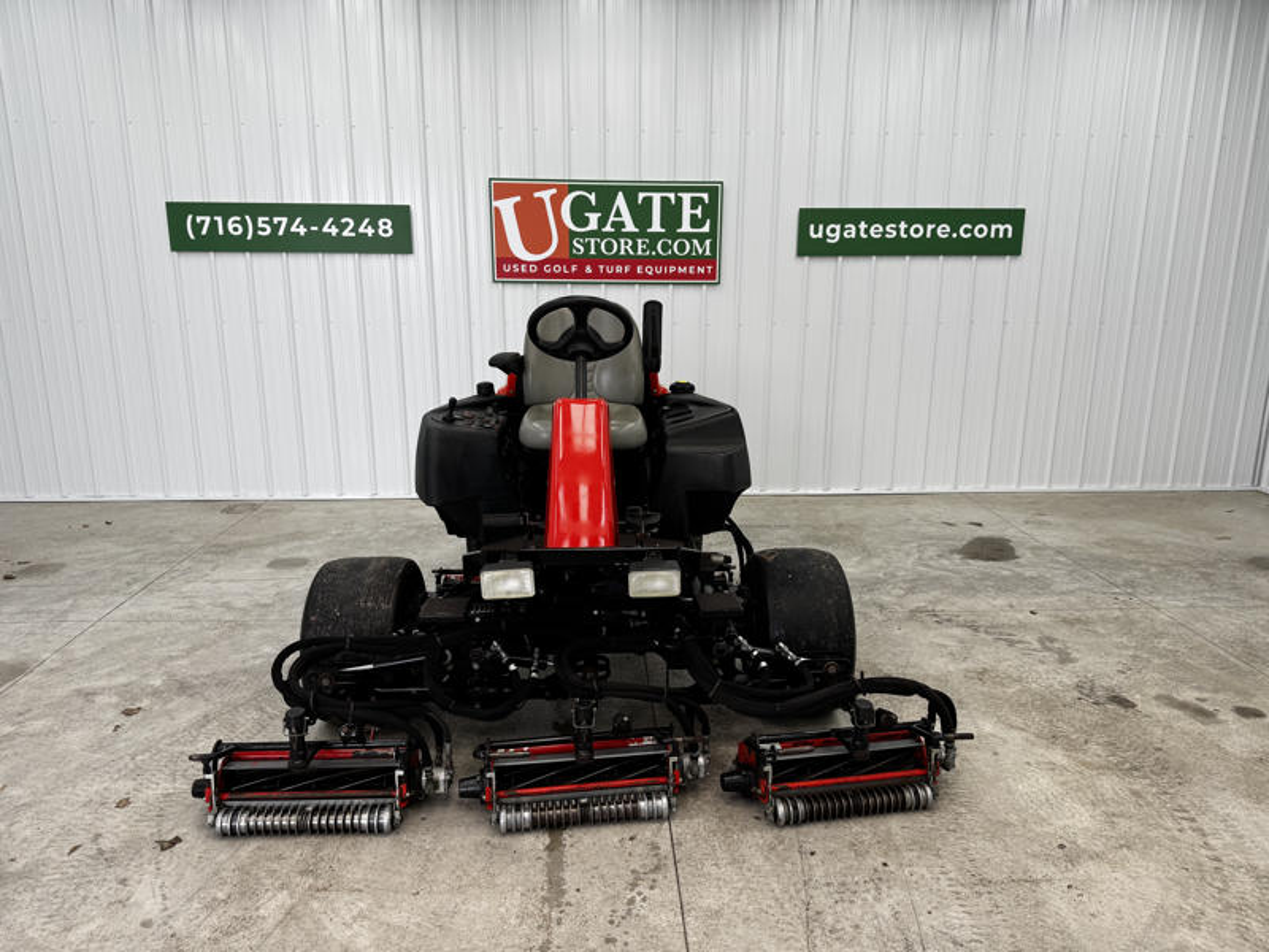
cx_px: 634
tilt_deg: -13.8
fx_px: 880
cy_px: 476
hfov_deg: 71.6
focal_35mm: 24
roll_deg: -0.7
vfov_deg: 56.8
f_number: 1.78
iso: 50
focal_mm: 6.76
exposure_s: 1/125
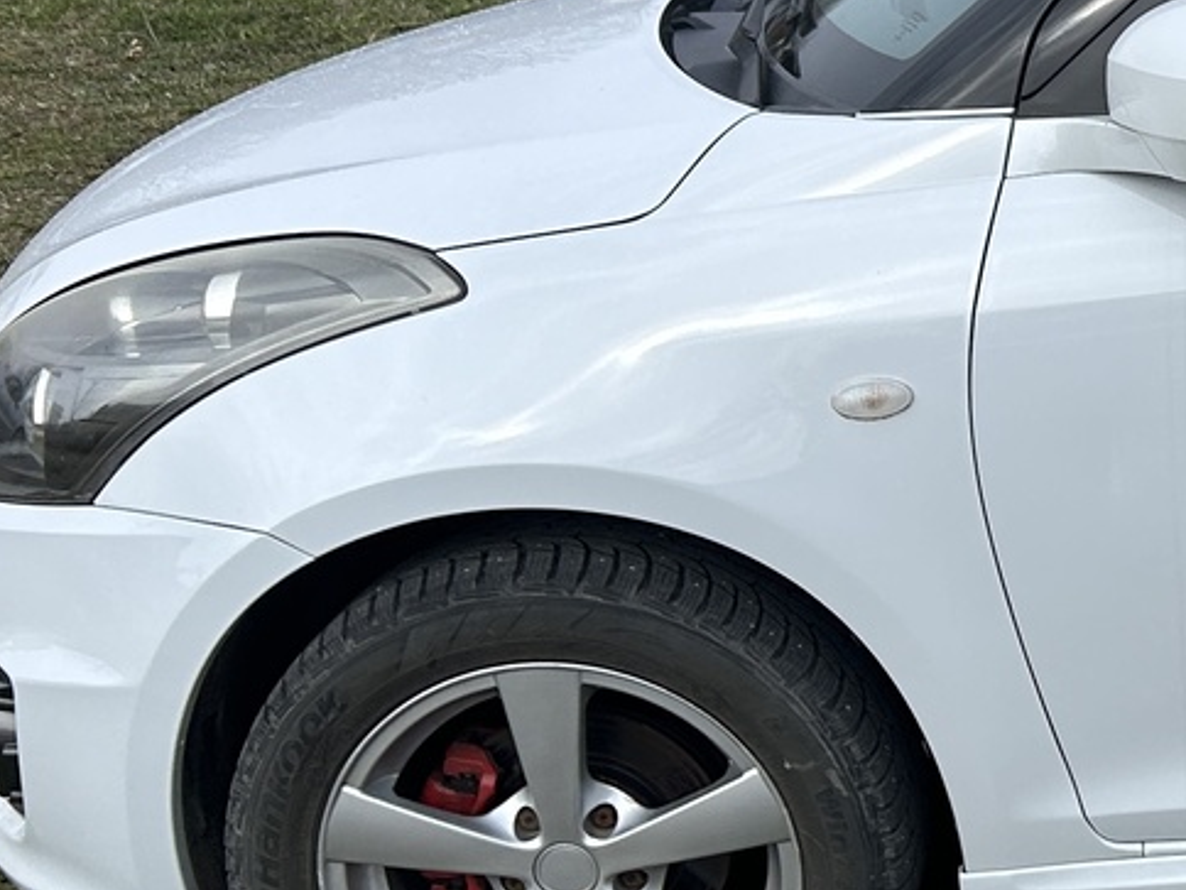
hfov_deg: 20.1
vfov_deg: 17.1
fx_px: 2946
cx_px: 1701
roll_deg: -0.1
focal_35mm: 86
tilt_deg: -16.8
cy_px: 346
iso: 50
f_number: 1.5
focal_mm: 5.7
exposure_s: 1/3257
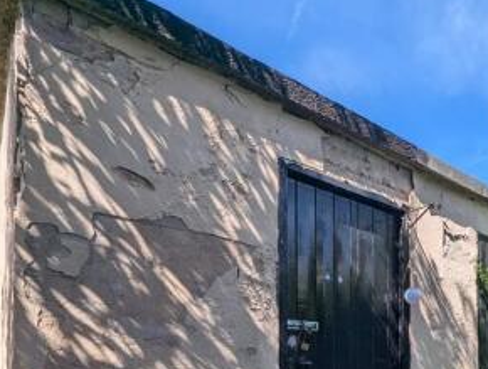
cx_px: 481
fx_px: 367
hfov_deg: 53.7
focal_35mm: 26
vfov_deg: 46.2
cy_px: 355
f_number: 2.2
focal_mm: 1.95
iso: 43
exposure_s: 1/527
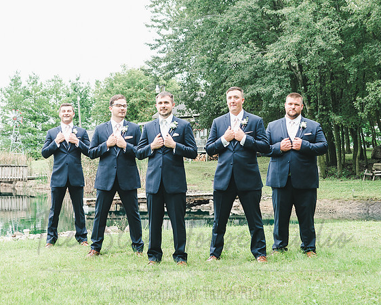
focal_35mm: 71
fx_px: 797
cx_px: 122
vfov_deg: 21.7
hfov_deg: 26.7
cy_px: 161
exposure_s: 1/80
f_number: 4.5
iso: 100
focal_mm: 28
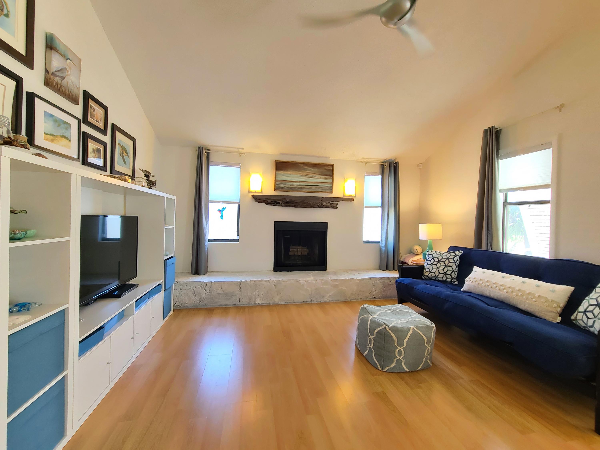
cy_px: 225
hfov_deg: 106.2
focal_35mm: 13
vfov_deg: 89.9
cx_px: 300
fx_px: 225
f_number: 2.2
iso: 320
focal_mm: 2.2
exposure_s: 1/59
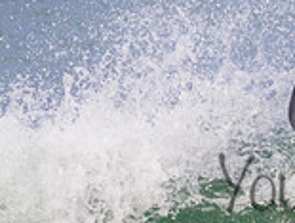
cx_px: 415
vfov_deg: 0.5
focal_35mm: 2871
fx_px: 24524
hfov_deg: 0.7
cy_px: 167
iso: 1100
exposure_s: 1/2000
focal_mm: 800
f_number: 11
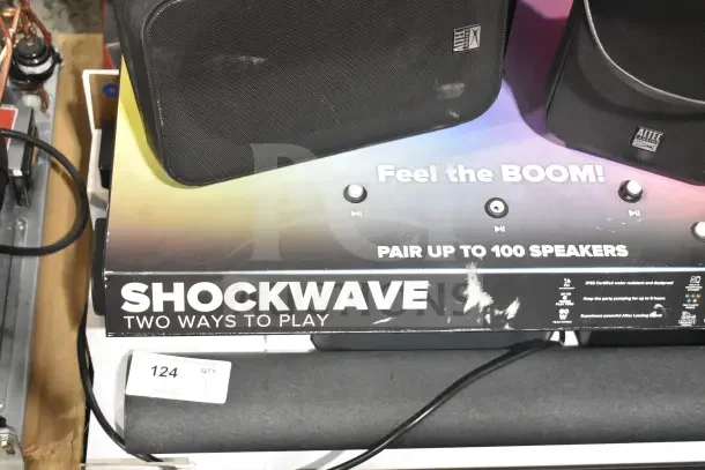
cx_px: 352
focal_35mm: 57
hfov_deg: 35.0
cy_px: 235
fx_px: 1116
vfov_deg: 23.8
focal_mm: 38
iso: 6400
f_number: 5.6
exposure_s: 1/125
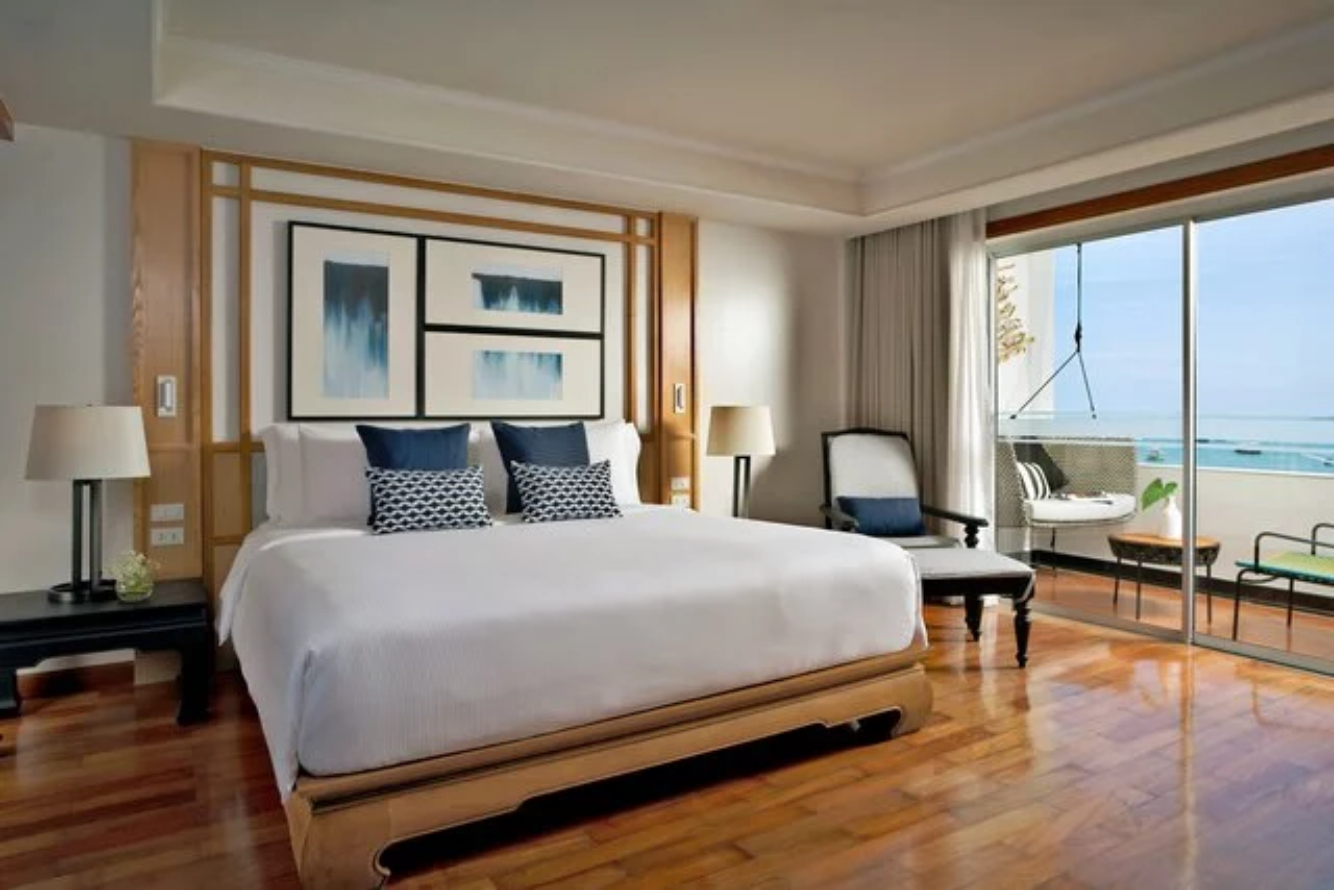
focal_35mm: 21
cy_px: 445
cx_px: 667
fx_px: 778
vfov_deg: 59.5
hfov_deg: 81.2
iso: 100
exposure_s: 1/200
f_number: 6.3
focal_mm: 21
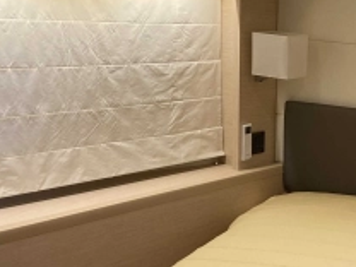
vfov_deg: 19.3
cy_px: 271
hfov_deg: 24.4
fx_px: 761
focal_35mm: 74
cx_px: 400
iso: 100
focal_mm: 3.99
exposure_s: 1/60
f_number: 1.8
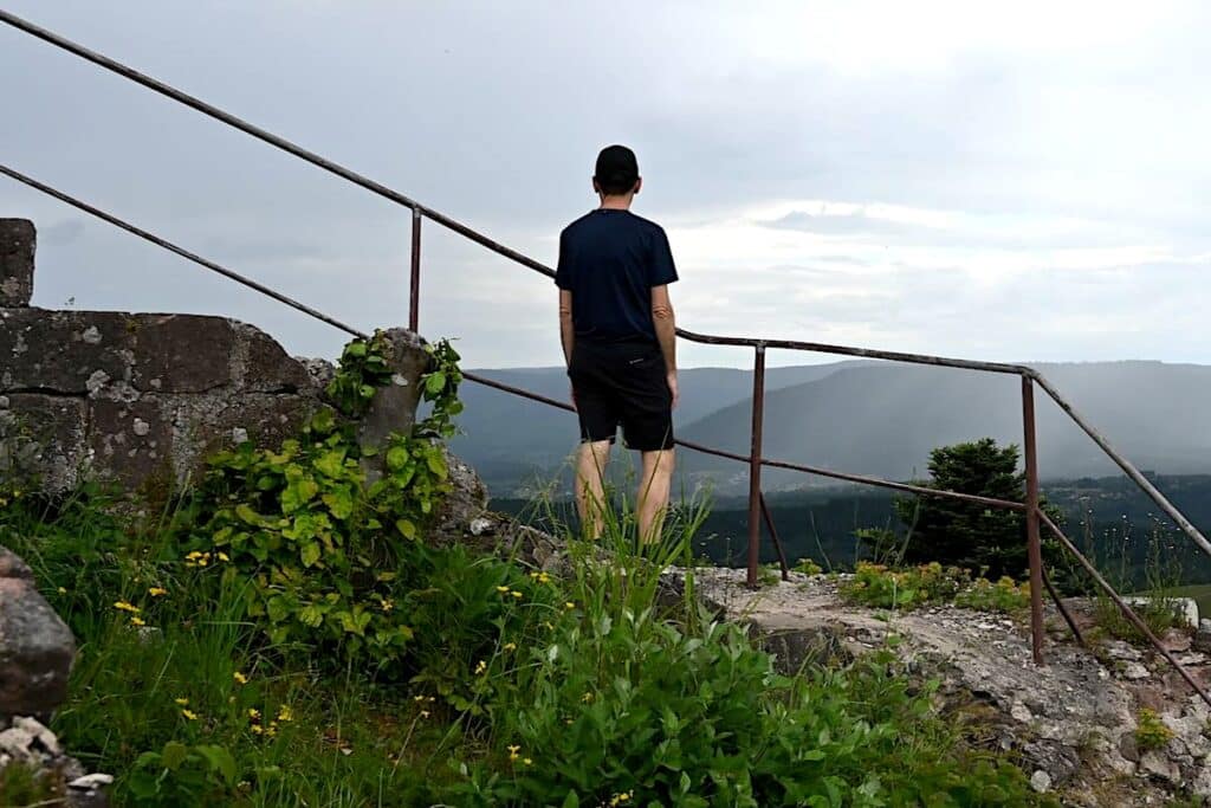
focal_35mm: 24
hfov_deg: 73.7
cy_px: 404
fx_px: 807
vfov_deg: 53.1
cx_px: 606
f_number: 6.3
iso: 100
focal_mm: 24
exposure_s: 1/320
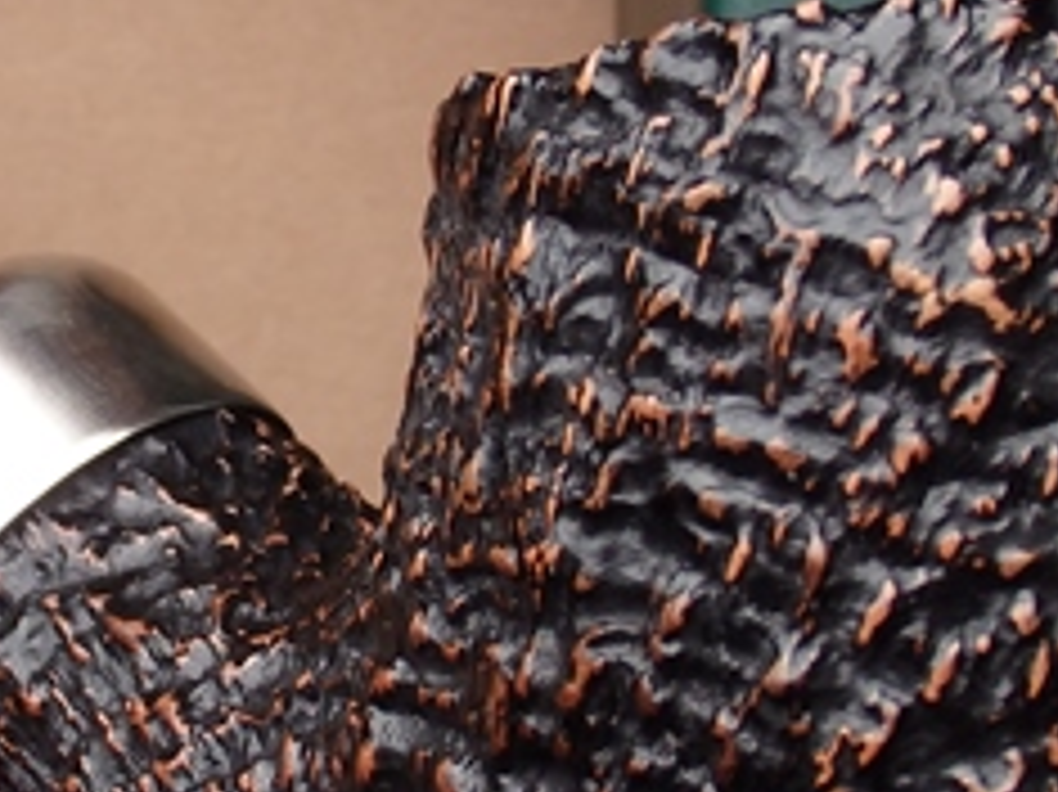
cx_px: 185
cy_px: 446
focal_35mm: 126
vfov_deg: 11.8
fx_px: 3849
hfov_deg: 15.5
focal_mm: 6.6
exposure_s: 1/40
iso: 125
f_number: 3.6
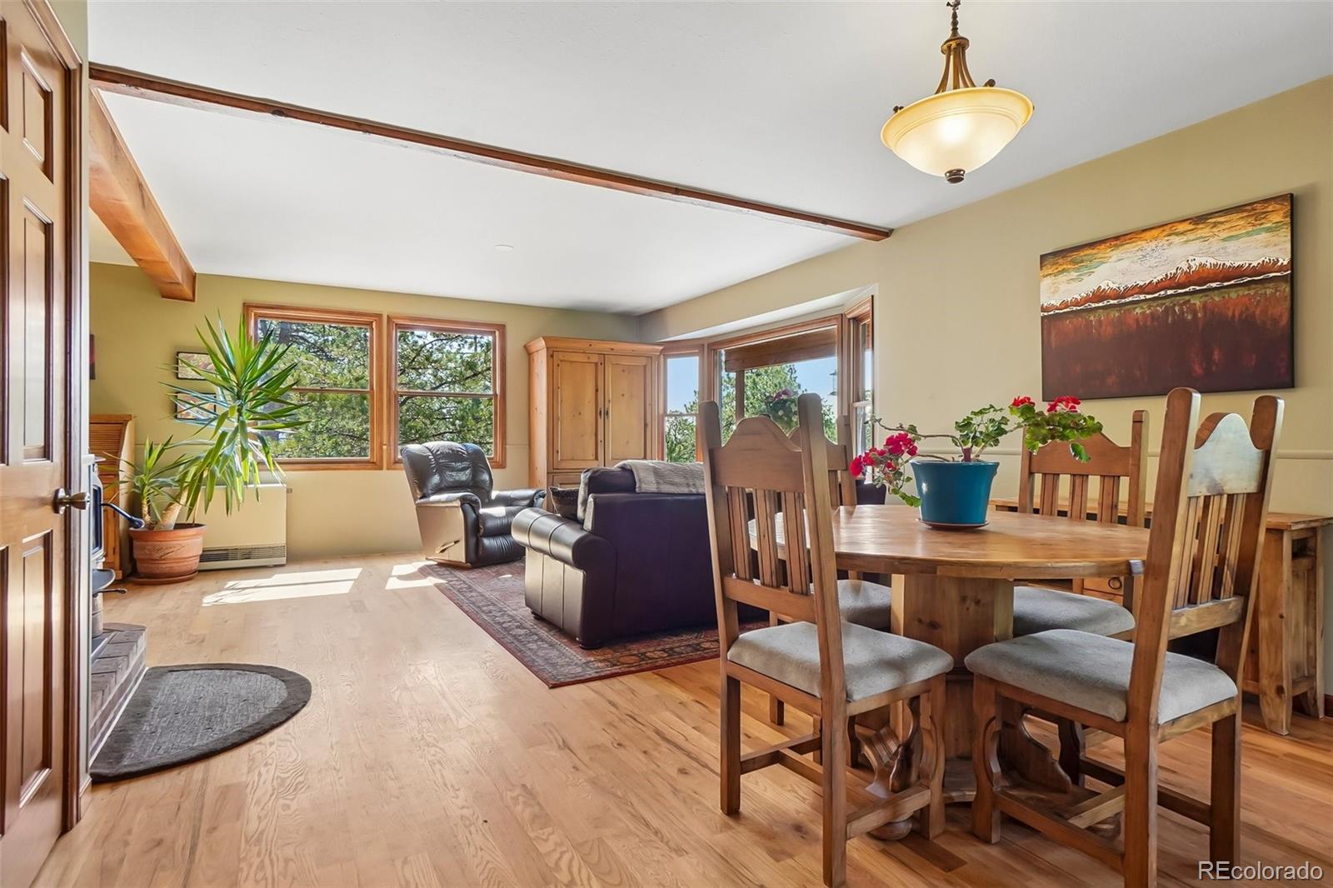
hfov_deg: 90.0
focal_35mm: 18
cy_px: 444
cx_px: 666
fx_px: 666
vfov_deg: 67.4
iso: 400
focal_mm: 12
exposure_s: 1/30
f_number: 8
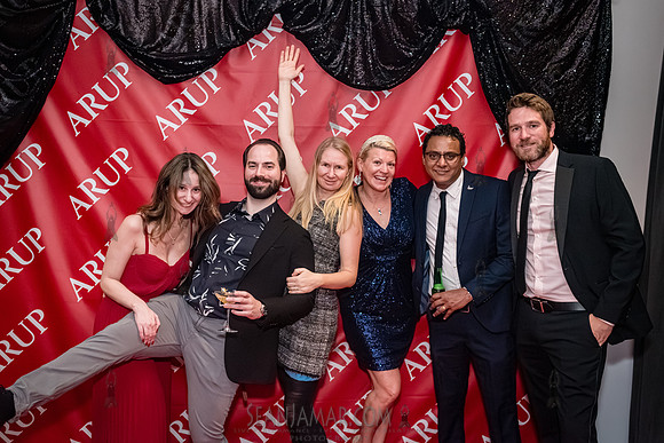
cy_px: 222
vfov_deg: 37.9
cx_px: 332
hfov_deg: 54.4
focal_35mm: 35
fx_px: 646
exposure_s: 1/400
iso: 8000
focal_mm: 35
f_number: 3.5
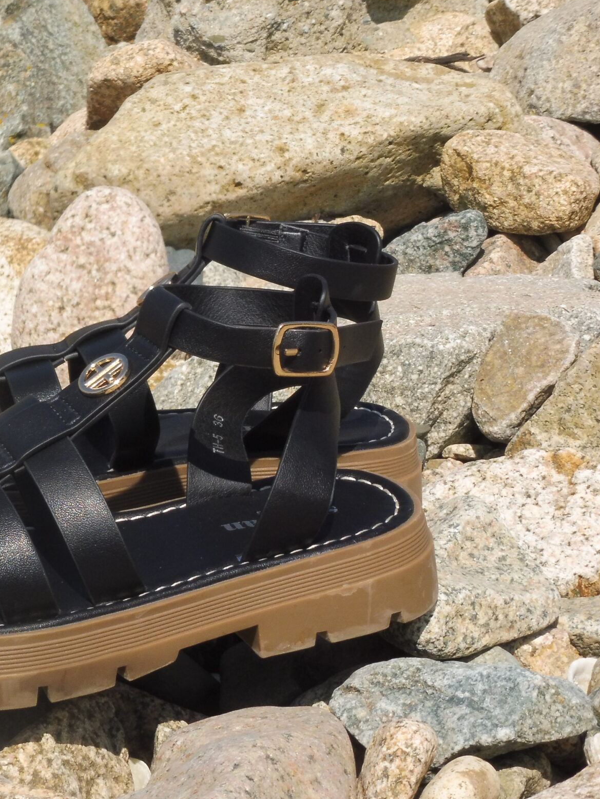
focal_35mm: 115
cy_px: 296
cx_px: 123
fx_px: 2657
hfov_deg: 12.8
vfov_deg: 17.1
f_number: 6.3
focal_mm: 12.5
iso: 100
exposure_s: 1/500
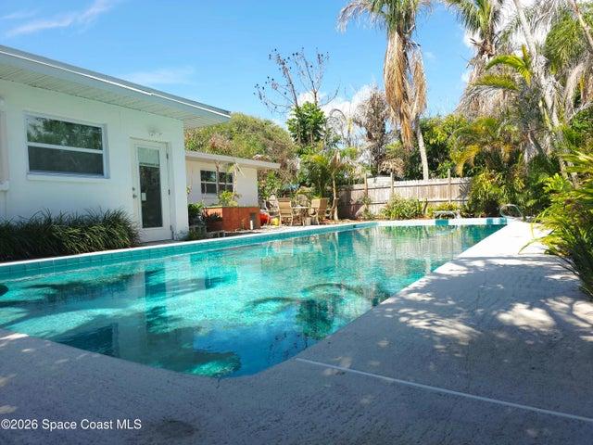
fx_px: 394
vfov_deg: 58.9
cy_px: 222
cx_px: 296
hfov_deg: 73.9
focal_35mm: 23
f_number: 1.7
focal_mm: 6.3
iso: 12
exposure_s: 1/303
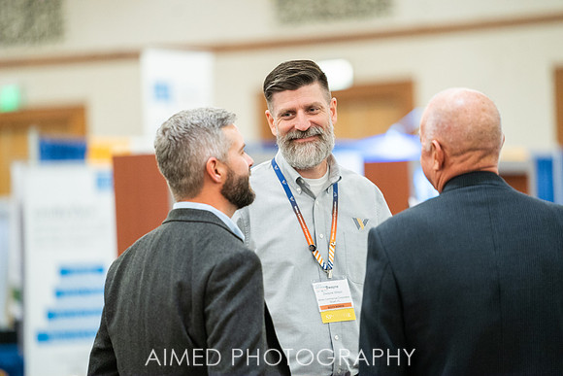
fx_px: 3128
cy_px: 188
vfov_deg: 6.9
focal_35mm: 200
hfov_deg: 10.3
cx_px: 282
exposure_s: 1/160
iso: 3200
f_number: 2.8
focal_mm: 200
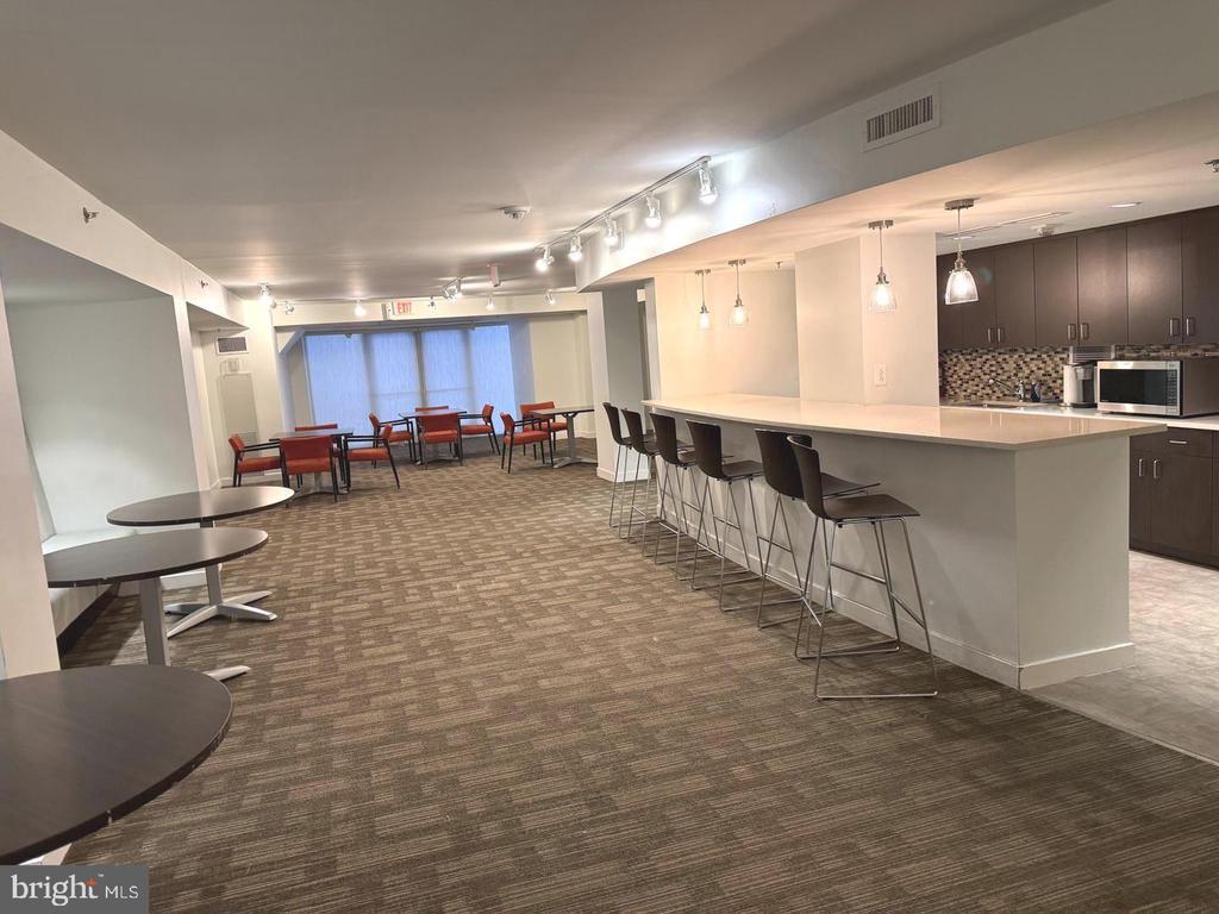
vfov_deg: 56.8
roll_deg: +3.4
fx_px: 845
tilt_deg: -7.6
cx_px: 610
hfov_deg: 71.6
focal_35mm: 24
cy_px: 457
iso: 250
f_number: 1.78
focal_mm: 6.76
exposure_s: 1/120
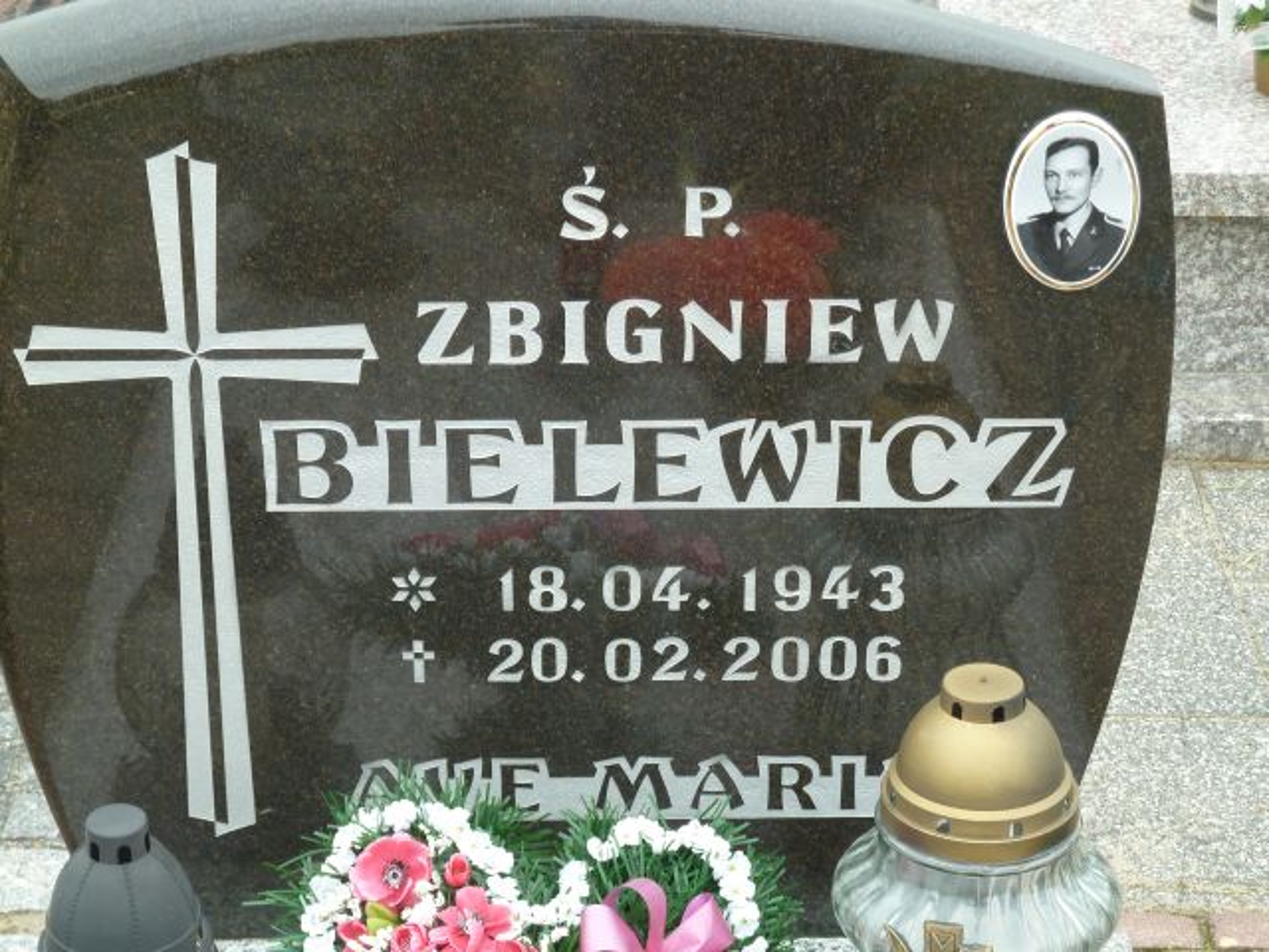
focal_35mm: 90
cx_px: 634
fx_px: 3299
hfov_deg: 21.8
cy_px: 476
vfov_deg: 16.4
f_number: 4.3
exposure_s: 1/60
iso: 80
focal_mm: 14.7
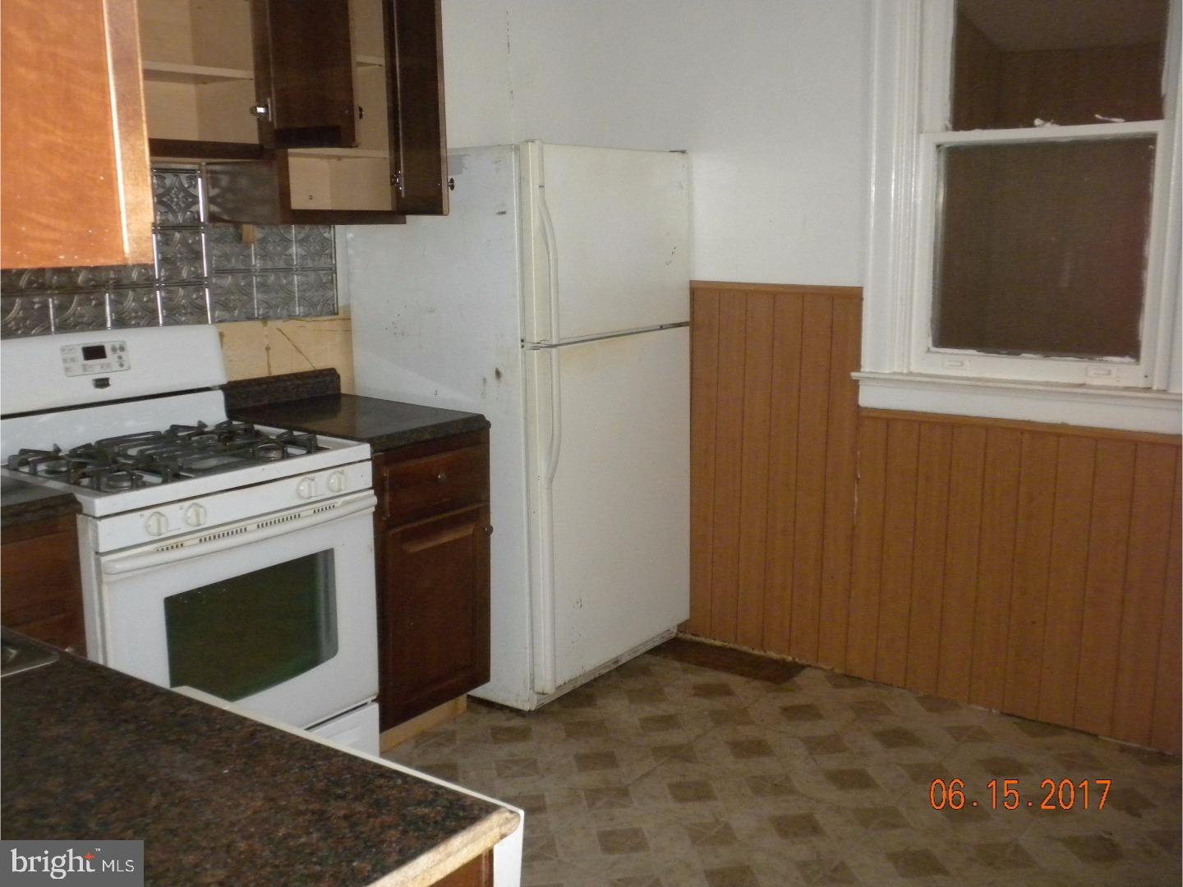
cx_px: 592
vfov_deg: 38.7
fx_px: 1264
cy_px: 444
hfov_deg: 50.1
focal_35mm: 37
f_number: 3.5
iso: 400
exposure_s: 1/30
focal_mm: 6.6
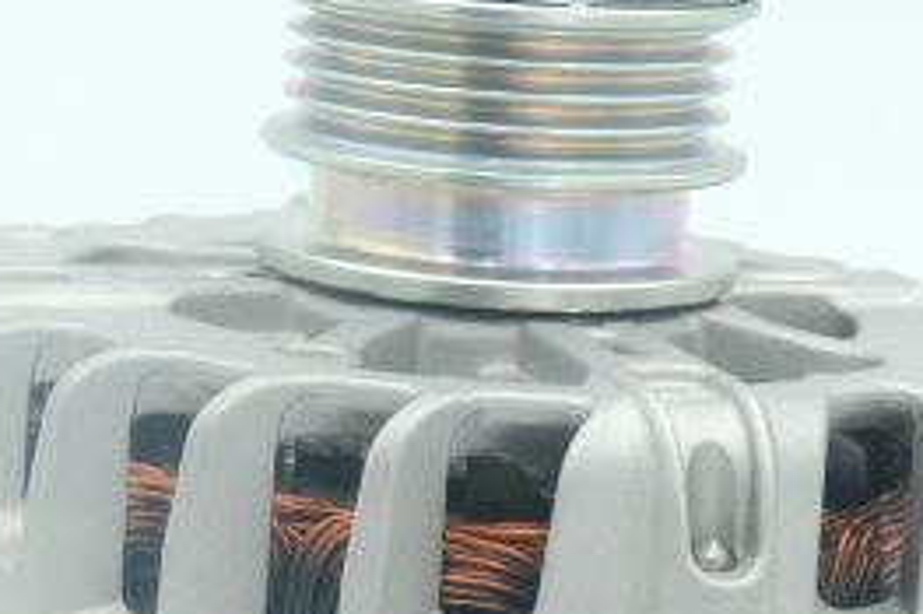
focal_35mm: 131
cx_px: 393
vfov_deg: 10.3
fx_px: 3356
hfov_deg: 15.7
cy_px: 760
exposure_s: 1/20
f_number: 11
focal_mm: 28.8
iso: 200
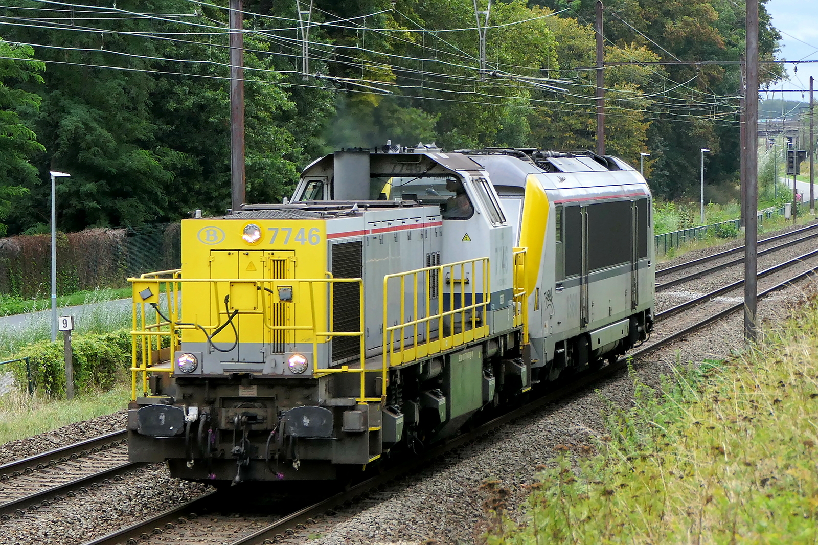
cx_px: 409
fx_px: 2317
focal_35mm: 102
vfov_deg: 13.4
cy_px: 272
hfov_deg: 20.0
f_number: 4.5
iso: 500
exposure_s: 1/800
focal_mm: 37.2
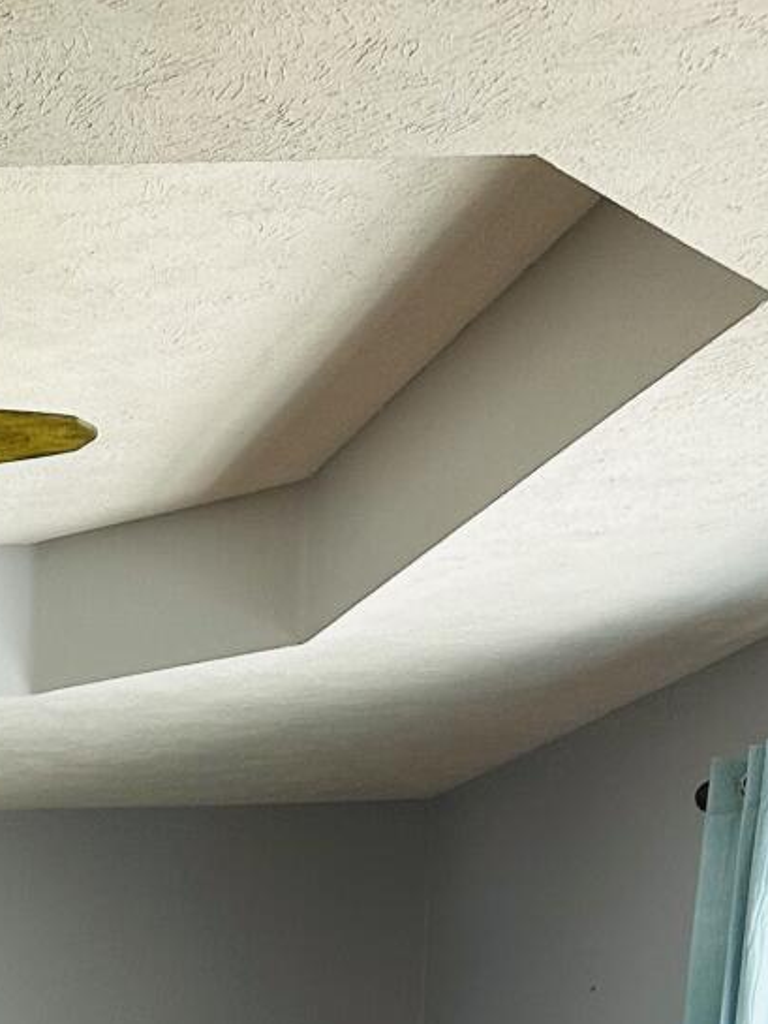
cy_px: 1546
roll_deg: -0.7
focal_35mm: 88
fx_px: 2602
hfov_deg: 15.0
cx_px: -541
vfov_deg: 19.4
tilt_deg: -6.4
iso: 160
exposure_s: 1/120
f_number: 1.78
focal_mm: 6.86
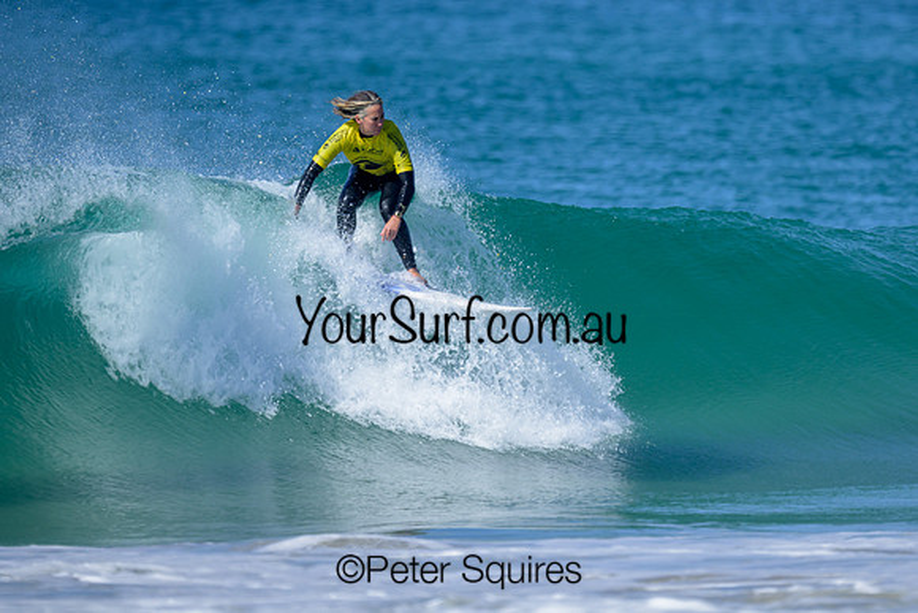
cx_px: 507
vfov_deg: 1.3
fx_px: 28051
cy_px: 238
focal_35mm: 1100
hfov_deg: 1.9
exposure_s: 1/2000
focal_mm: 800
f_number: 6.3
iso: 400
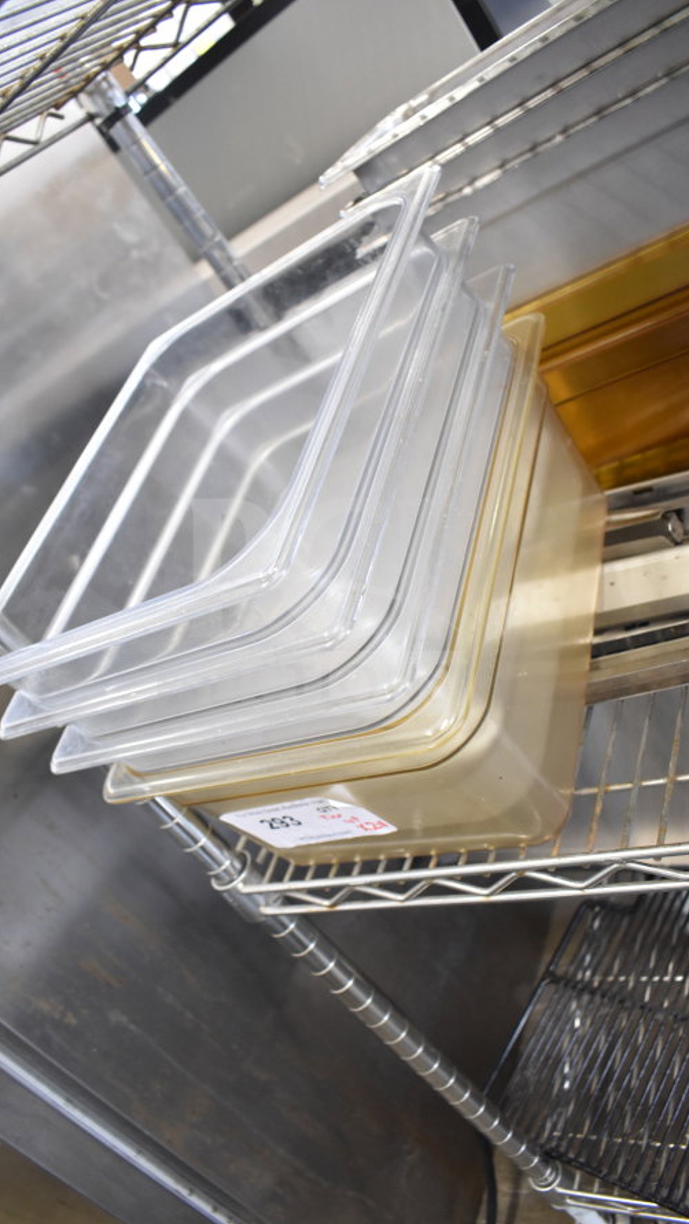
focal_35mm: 29
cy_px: 607
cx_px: 310
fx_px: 942
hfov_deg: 40.2
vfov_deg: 66.1
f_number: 3.5
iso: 1100
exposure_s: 1/30
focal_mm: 18
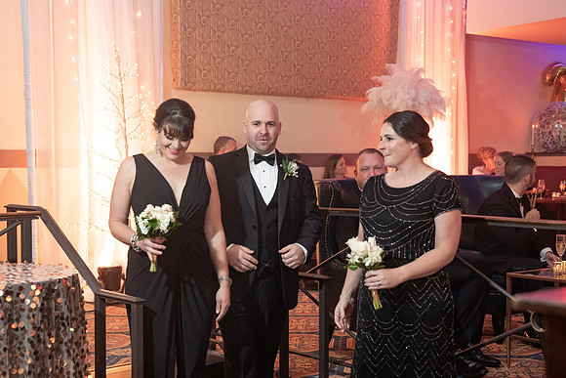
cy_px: 209
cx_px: 292
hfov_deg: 34.8
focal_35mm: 57
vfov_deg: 23.6
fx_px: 902
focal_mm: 50
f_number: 4
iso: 4000
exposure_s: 1/100
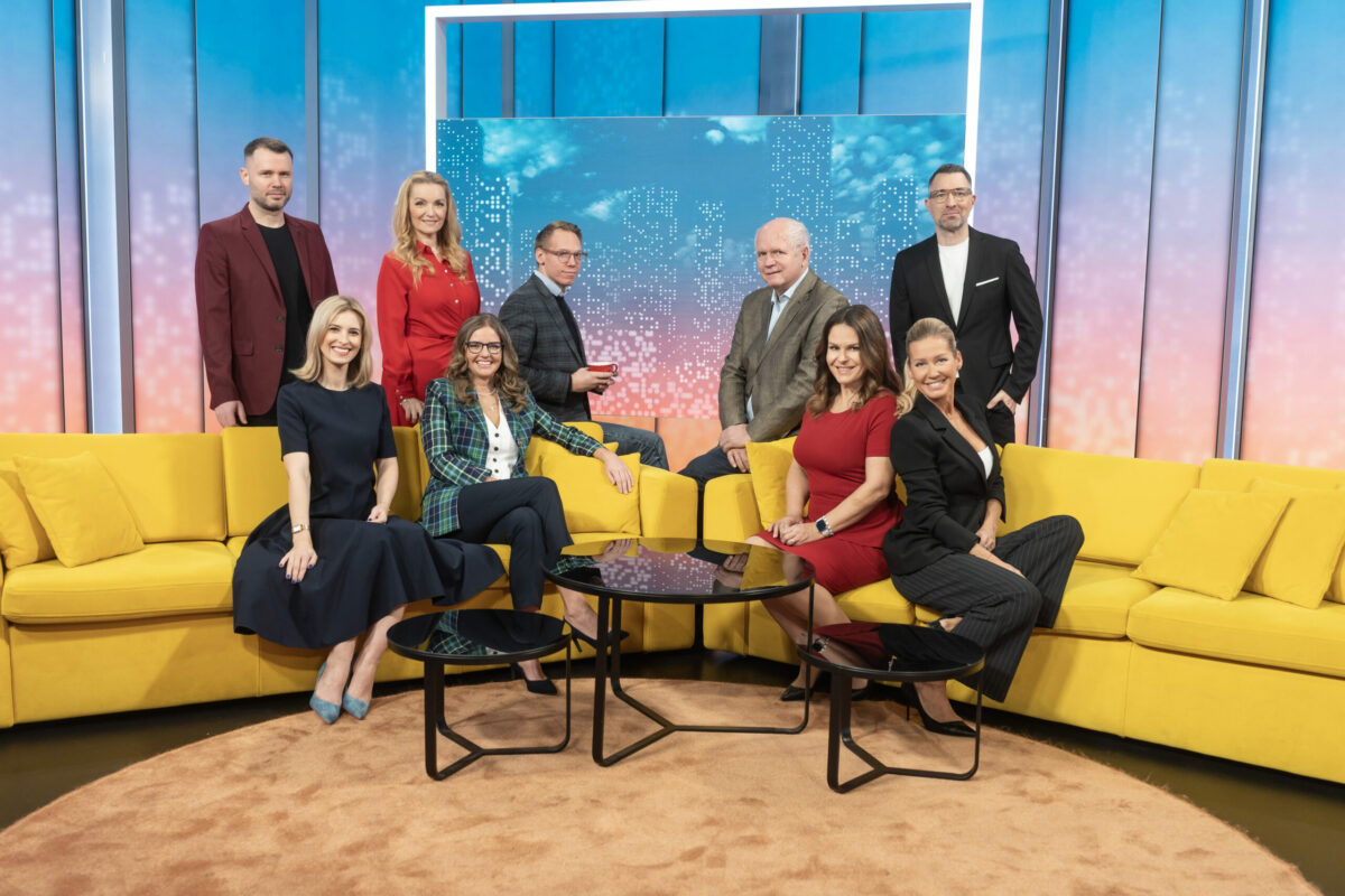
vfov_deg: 37.9
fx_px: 1308
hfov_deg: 54.4
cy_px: 448
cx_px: 672
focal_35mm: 35
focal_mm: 35
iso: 800
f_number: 2.8
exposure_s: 1/80
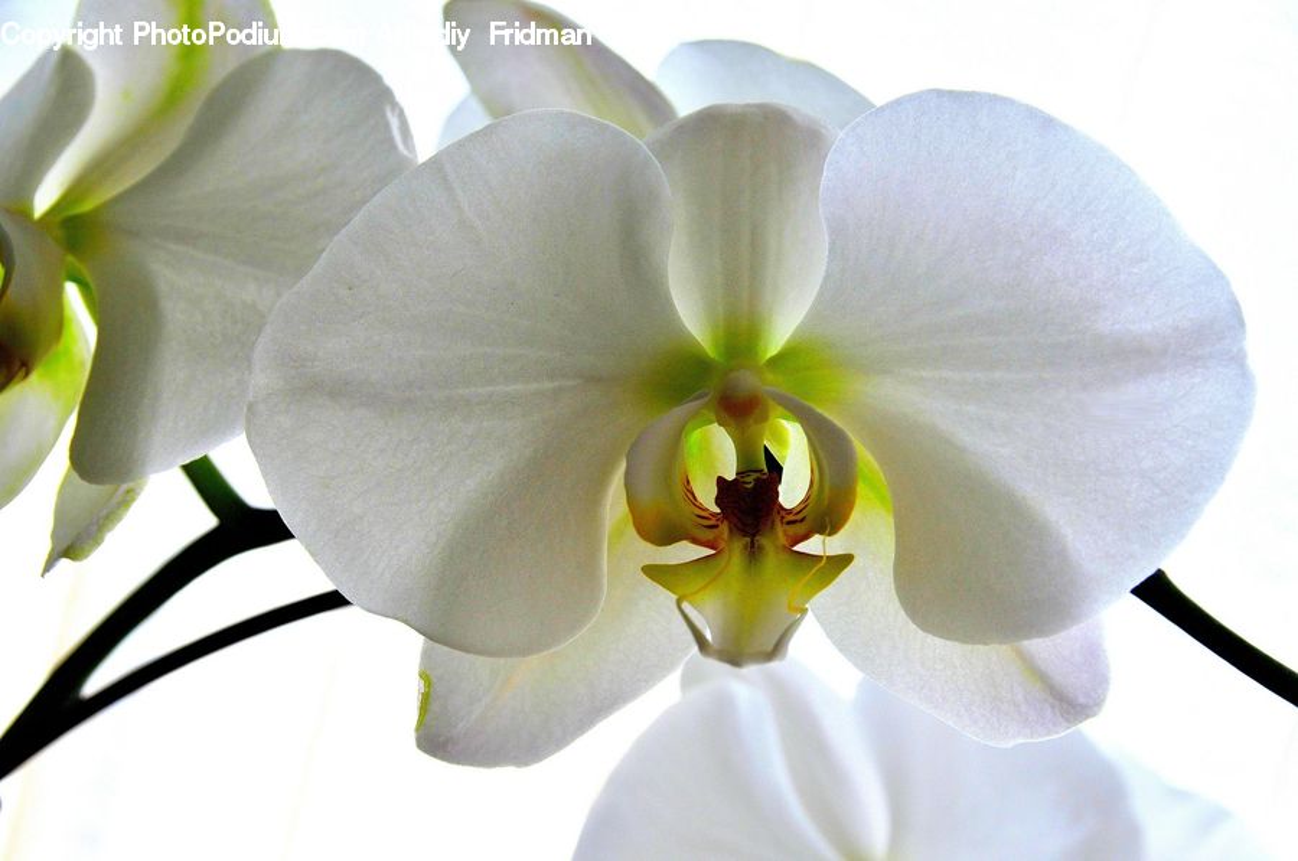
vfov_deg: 13.0
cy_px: 430
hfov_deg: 19.5
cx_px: 649
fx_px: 3780
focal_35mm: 105
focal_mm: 70
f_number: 9
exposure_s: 1/100
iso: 200
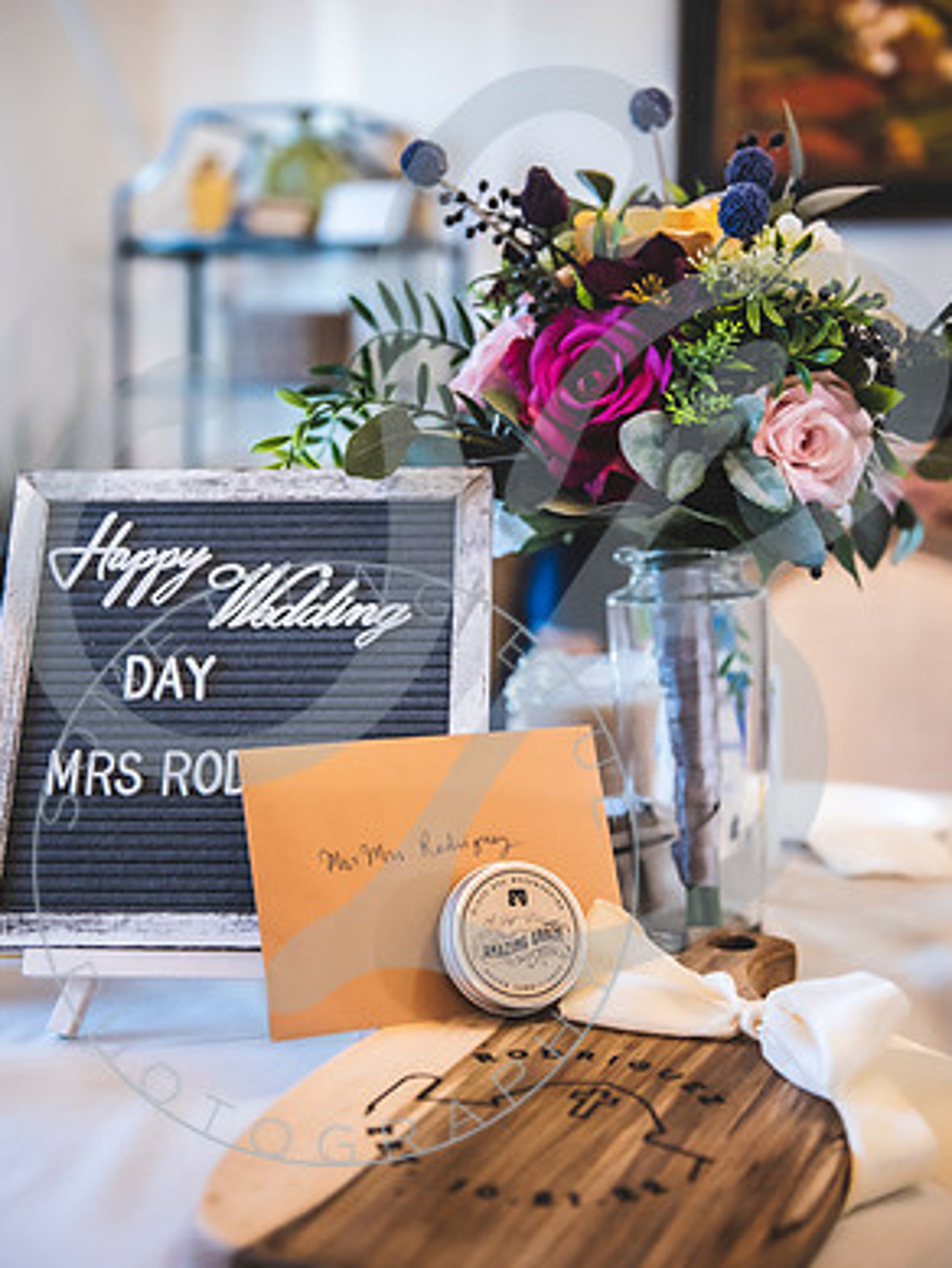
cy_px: 616
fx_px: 1832
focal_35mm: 50
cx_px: 483
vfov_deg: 38.2
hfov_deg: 29.1
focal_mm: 45
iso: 1600
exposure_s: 1/125
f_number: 2.8
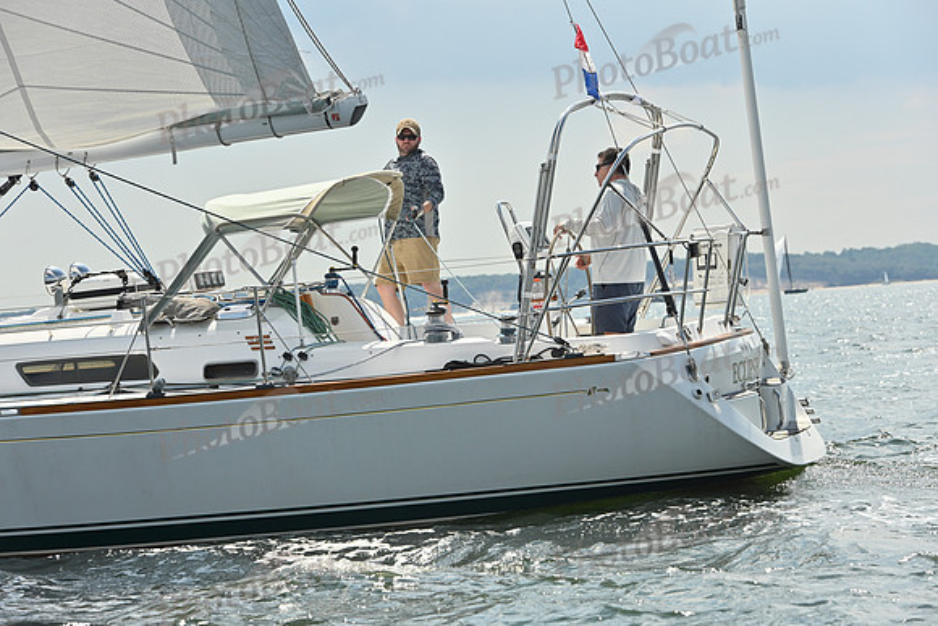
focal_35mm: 135
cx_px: 469
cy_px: 313
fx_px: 3518
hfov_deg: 15.2
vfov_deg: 10.2
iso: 320
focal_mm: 135
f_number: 7.1
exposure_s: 1/1600
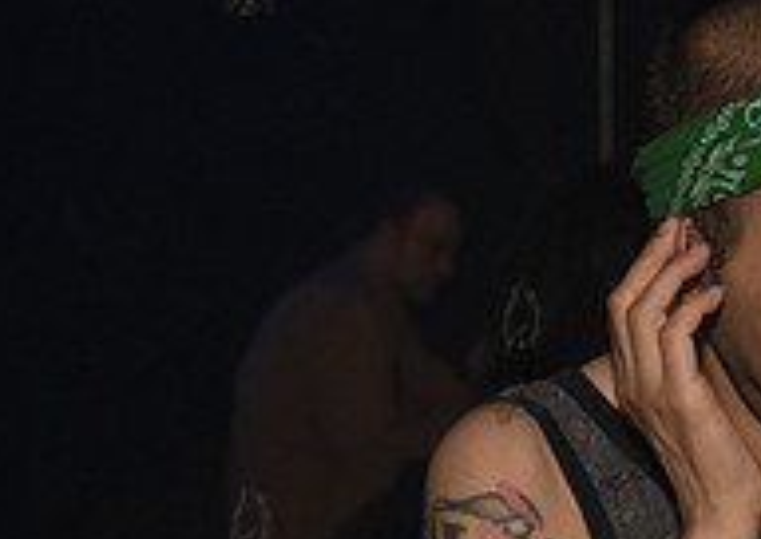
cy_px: 652
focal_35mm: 141
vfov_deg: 10.0
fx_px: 3039
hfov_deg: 14.0
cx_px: 843
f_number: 3.5
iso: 2000
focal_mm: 40
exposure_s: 1/250
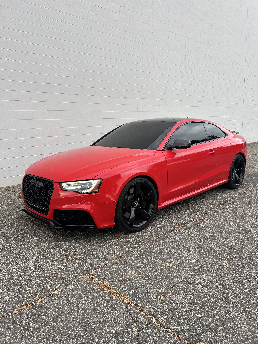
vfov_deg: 67.3
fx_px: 258
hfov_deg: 53.1
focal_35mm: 26
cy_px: 172
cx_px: 129
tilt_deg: -10.2
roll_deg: +2.8
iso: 50
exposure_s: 1/480
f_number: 1.5
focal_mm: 5.7
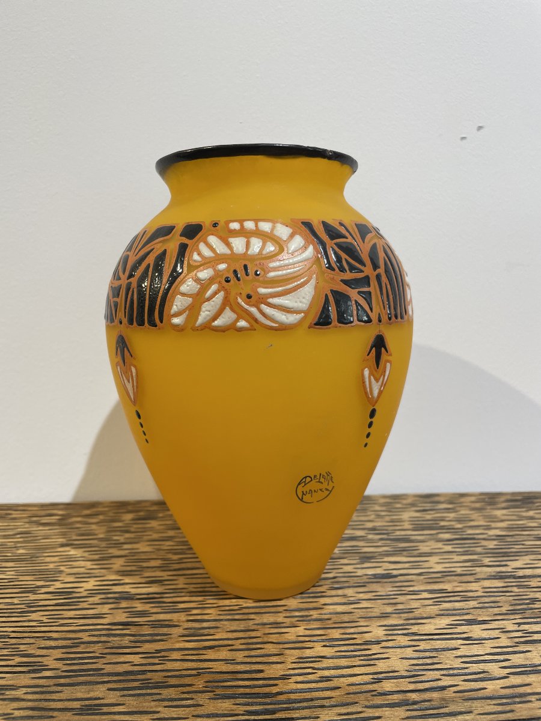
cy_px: 360
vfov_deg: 67.3
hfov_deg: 53.1
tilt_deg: -5.8
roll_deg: +1.0
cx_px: 270
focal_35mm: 26
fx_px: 542
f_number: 1.6
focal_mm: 4.2
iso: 40
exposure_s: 1/100
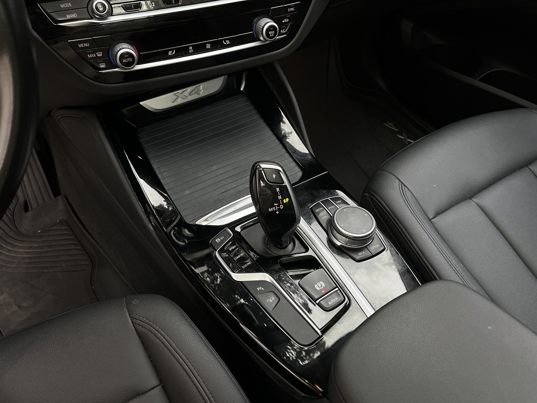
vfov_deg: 53.1
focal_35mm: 26
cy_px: 202
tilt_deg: -49.3
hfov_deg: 67.3
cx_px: 268
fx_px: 403
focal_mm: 5.1
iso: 100
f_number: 1.6
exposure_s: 1/81
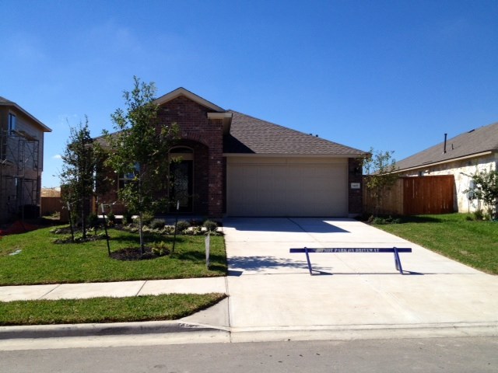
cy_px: 186
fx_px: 504
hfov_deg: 52.6
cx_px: 249
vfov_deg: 40.7
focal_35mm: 35
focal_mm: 4.28
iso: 50
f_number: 2.4
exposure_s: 1/2304
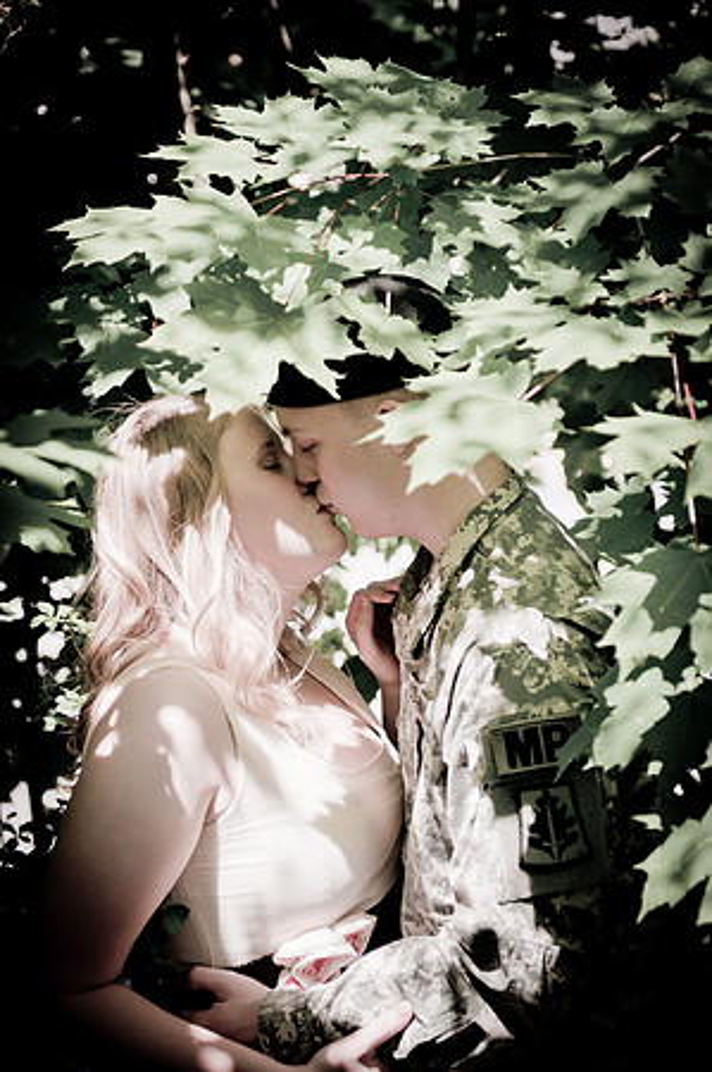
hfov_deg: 16.5
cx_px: 356
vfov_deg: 24.6
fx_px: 2453
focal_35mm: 82
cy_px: 536
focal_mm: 55
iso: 200
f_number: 2.8
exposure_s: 1/1600
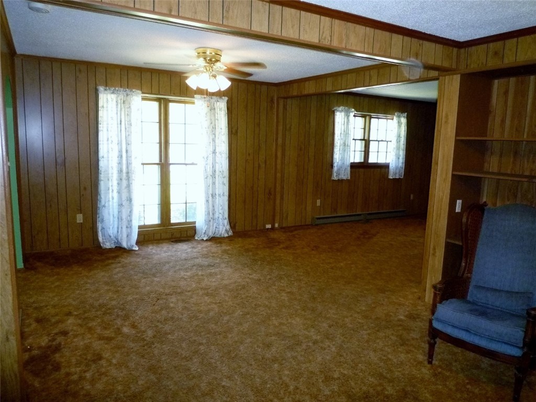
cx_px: 268
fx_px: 387
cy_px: 201
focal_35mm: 25
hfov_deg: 69.4
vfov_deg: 54.9
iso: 400
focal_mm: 4.4
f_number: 2.8
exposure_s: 1/30
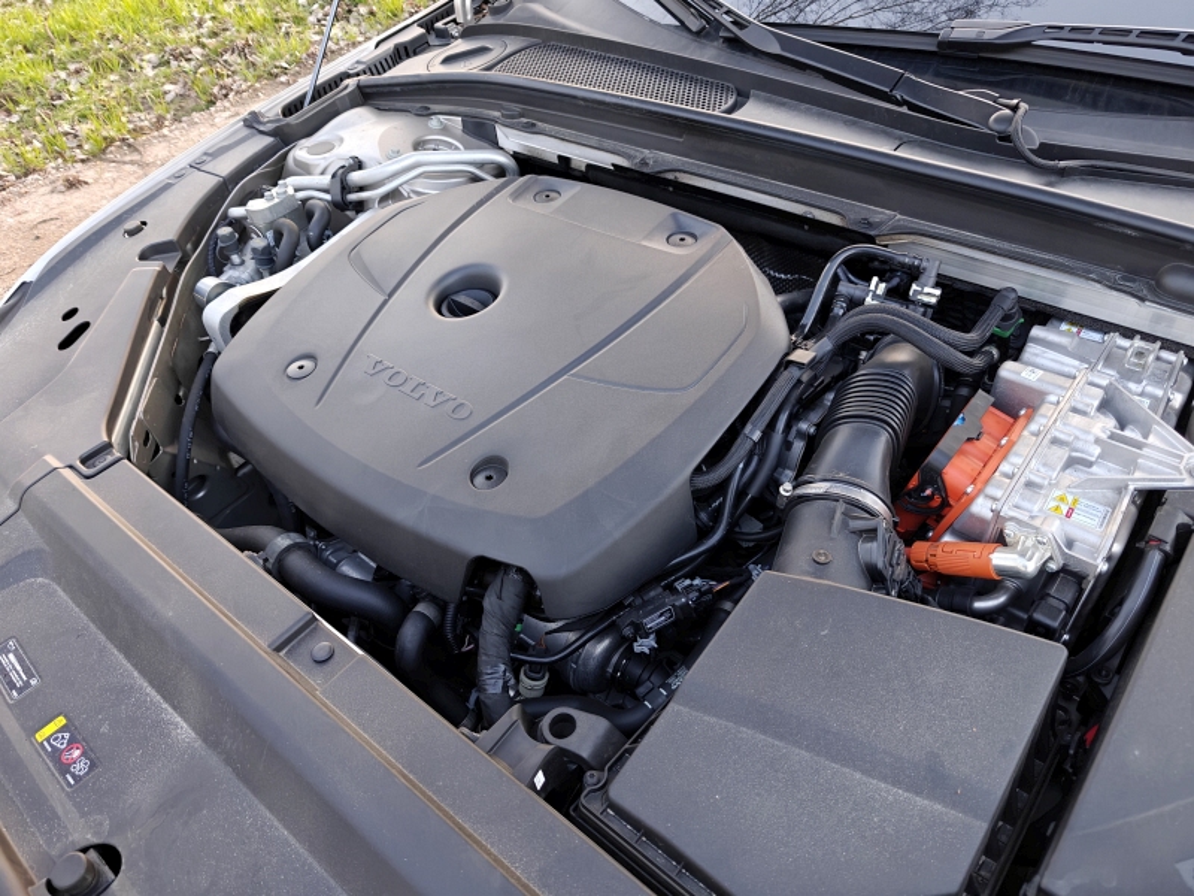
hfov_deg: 73.9
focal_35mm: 23
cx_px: 597
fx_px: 793
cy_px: 448
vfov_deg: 58.9
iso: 1250
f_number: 1.6
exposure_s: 1/100
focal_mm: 6.06
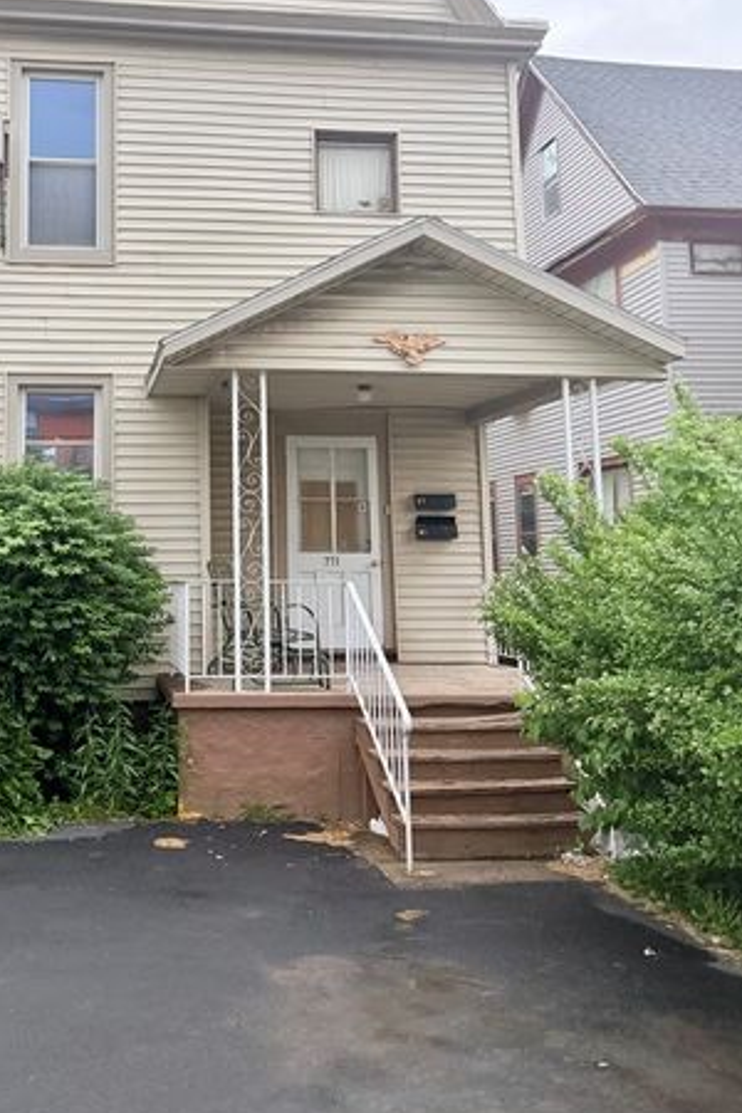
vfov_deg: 51.1
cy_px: 390
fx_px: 1144
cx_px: 213
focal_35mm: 37
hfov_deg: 35.4
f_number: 1.78
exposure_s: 1/226
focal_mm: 6.76
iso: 160
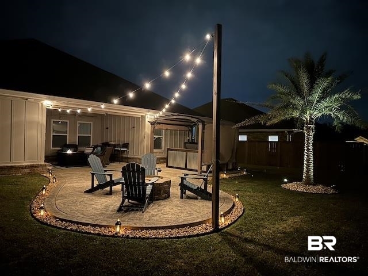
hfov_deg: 71.6
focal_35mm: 24
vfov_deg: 56.8
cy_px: 138
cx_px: 184
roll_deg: -0.8
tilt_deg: +0.2
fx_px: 255
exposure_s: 1/9
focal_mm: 6.86
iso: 1600
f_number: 1.78
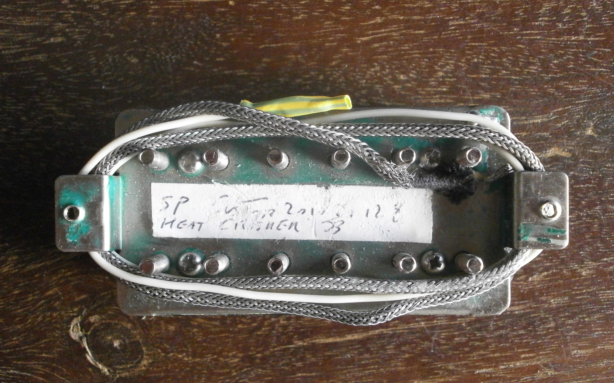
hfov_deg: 56.7
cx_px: 307
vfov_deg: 37.2
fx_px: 569
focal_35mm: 34
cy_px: 214
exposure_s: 1/125
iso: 800
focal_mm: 5.8
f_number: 3.1
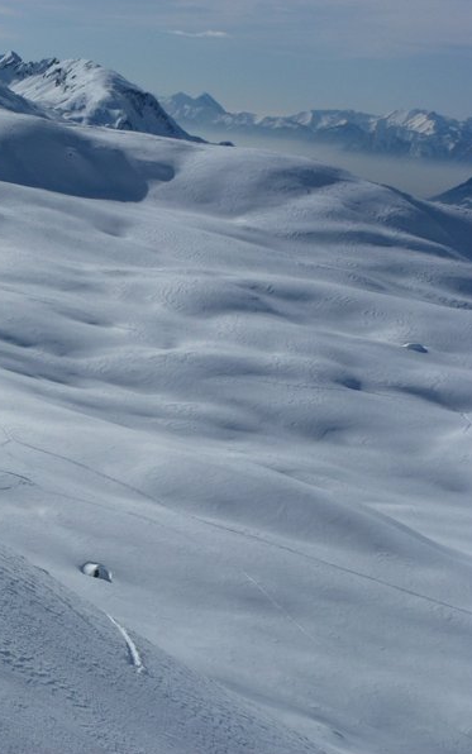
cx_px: -16
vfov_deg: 32.0
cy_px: 378
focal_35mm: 64
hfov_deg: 19.6
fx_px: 1316
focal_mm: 8
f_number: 5.6
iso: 100
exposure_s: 1/2500
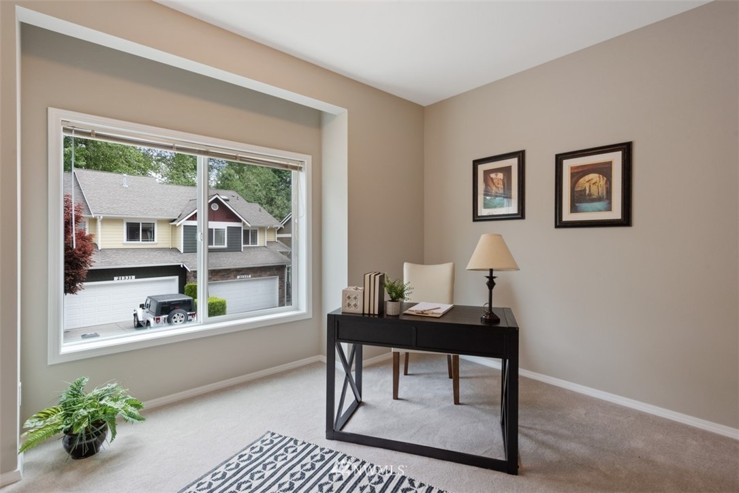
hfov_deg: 93.3
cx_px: 370
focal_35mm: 17
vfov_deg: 70.5
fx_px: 349
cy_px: 246
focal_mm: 17
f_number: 8
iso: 200
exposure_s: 1/8
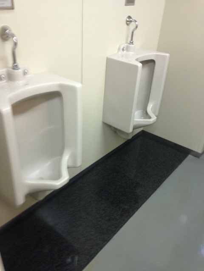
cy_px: 136
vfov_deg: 55.4
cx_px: 102
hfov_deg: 42.9
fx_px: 259
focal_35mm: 33
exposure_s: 1/20
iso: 160
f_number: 2.4
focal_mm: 4.12
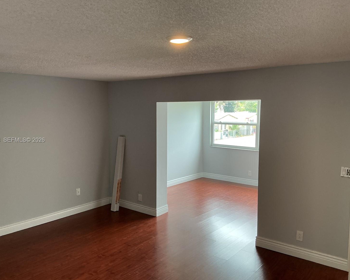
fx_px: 321
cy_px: 140
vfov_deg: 47.1
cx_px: 162
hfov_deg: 57.1
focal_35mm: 31
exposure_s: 1/120
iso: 64
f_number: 1.8
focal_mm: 3
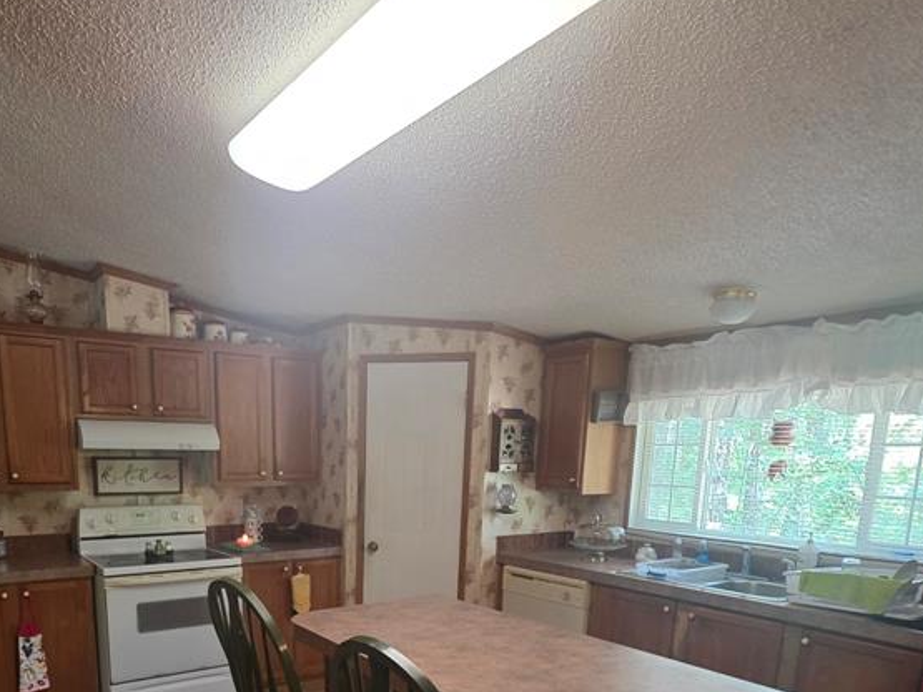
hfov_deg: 70.8
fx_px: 640
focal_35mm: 24
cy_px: 589
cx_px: 363
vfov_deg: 51.8
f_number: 1.9
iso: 500
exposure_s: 1/60
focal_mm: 2.2
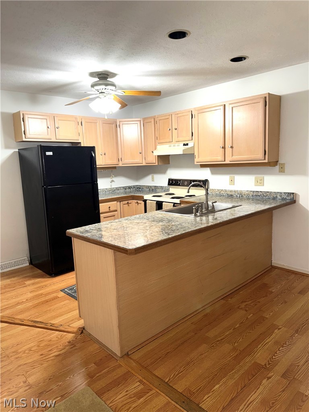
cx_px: 154
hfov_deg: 56.8
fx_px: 286
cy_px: 206
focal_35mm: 24
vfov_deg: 71.6
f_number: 1.78
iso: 64
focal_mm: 6.76
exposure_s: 1/27
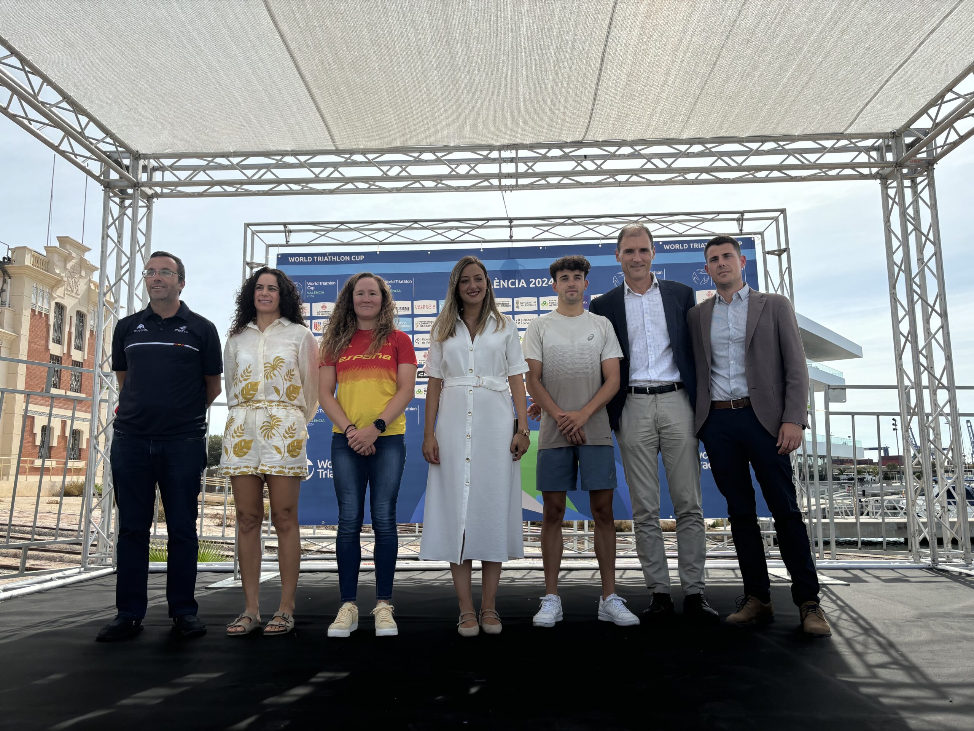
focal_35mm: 26
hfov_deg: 67.3
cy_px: 366
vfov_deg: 53.1
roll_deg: +0.7
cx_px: 487
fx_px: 732
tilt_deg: +7.8
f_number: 1.6
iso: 50
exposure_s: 1/3534
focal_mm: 5.96
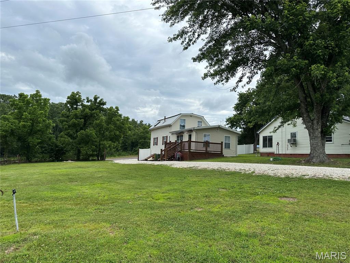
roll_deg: -2.1
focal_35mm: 24
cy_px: 132
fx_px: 243
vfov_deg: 56.8
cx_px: 175
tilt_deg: +6.0
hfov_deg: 71.6
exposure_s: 1/3356
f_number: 1.78
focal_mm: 6.86
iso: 80
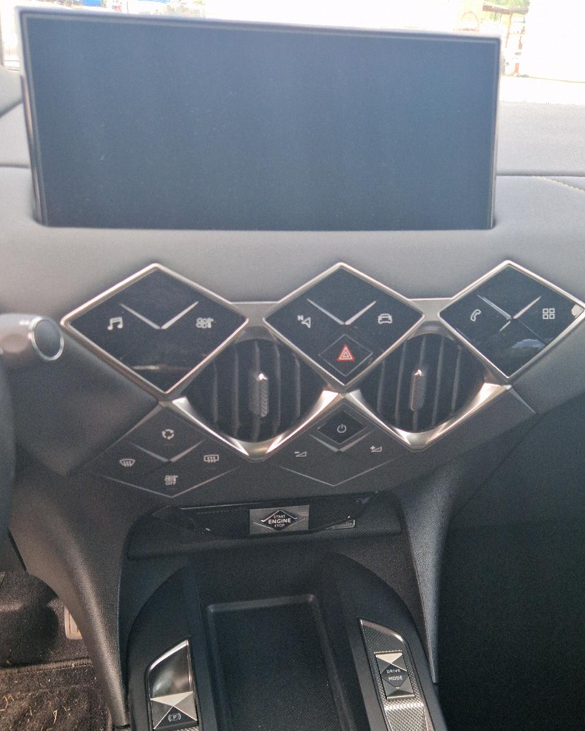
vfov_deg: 51.8
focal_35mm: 34
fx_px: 736
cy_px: 489
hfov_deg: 43.3
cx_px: 322
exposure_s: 1/100
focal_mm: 5.4
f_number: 1.8
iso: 50
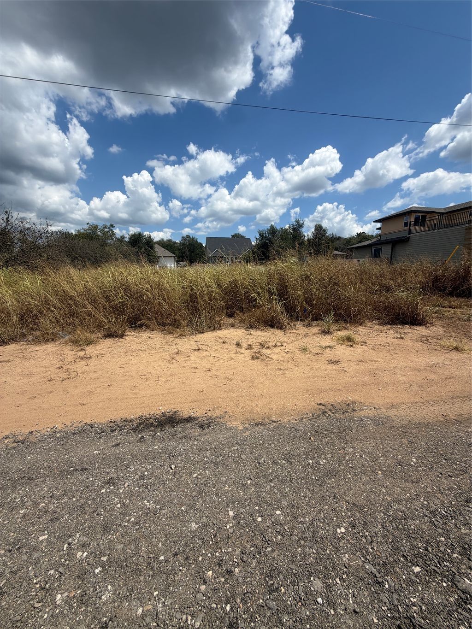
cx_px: 236
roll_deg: -3.0
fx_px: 254
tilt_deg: -6.0
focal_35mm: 14
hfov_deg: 85.7
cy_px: 314
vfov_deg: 102.1
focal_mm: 2.22
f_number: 2.2
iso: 20
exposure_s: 1/1497
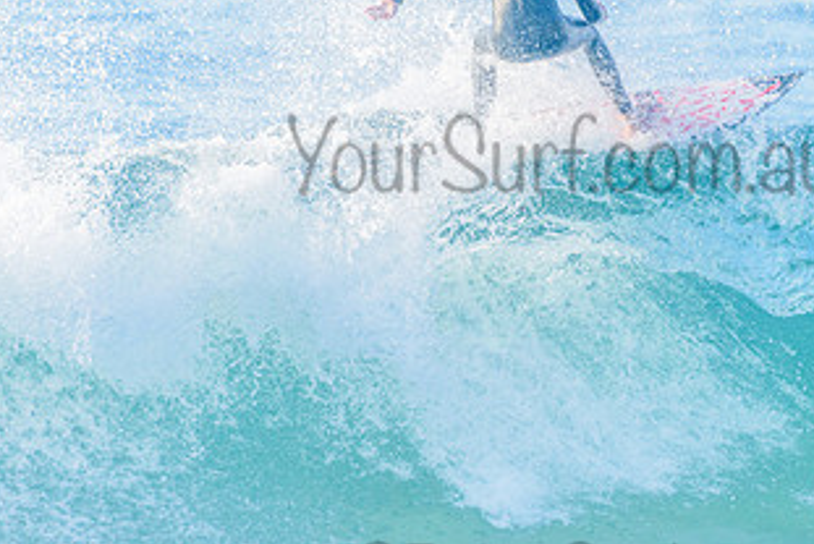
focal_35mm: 931
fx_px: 21070
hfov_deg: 2.2
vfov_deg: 1.5
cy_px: 132
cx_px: 557
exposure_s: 1/2000
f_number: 5.6
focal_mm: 500
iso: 800
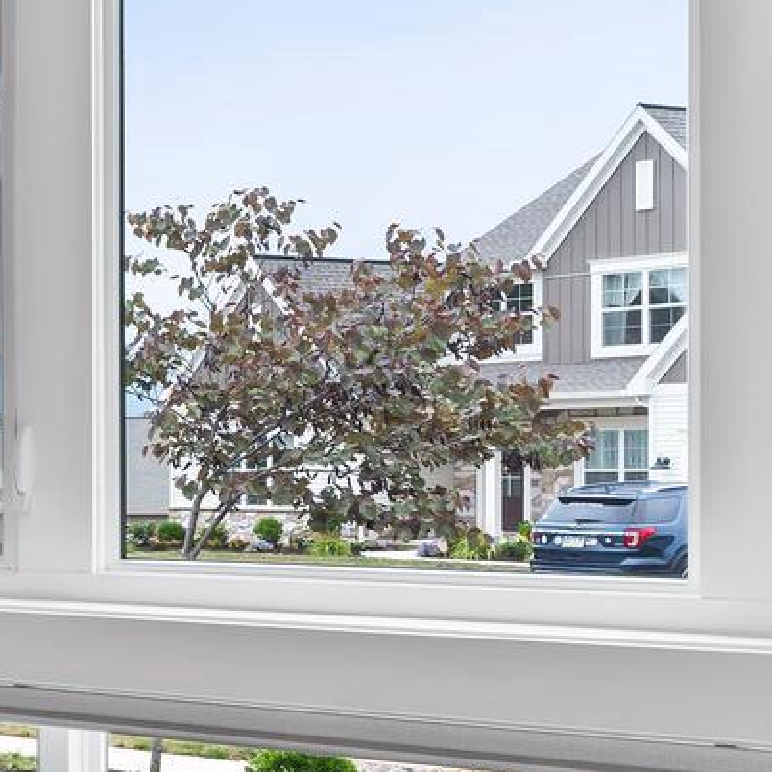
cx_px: -839
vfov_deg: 22.2
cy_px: 475
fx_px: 1968
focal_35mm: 78
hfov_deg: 16.2
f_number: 8
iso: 500
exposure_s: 1/10
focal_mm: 18
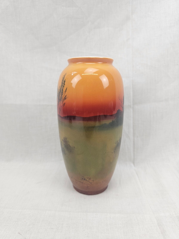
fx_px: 159
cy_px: 120
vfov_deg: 73.9
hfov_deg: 58.9
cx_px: 90
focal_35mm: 23
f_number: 1.7
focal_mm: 6.3
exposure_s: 1/100
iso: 64
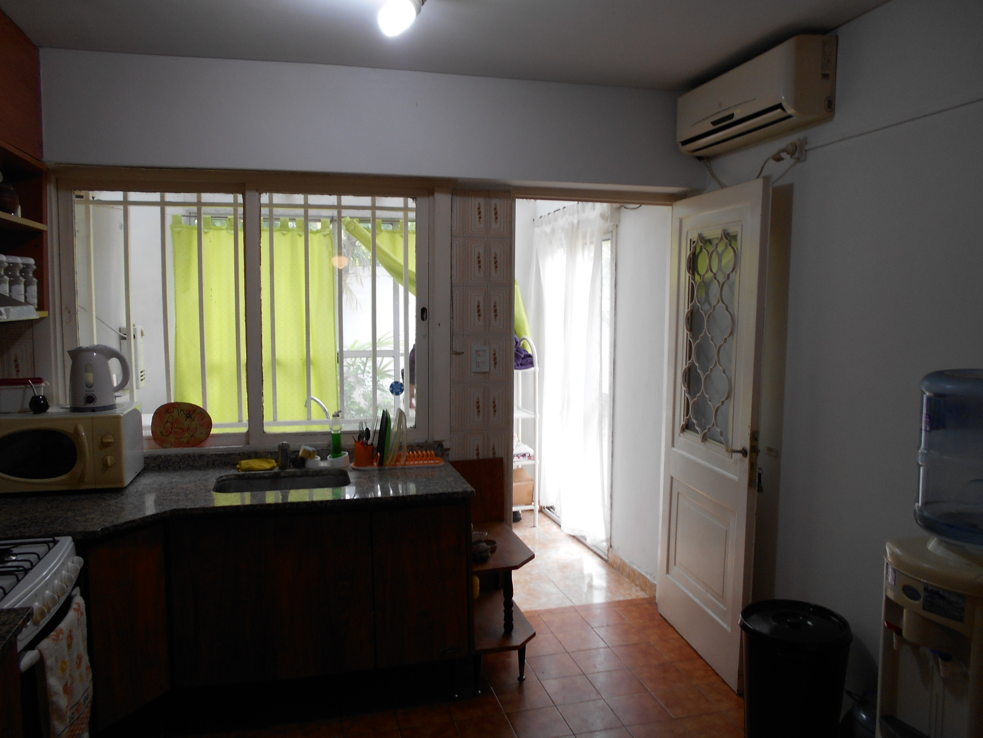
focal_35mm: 26
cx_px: 492
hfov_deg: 67.3
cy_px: 369
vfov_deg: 53.1
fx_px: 738
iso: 80
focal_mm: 4.6
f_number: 3.2
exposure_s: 1/30
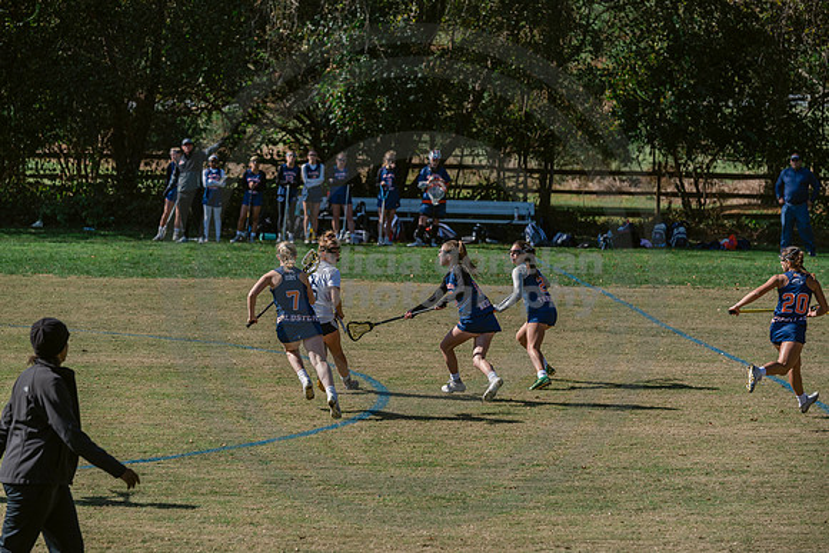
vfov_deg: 9.2
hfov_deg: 13.7
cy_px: 277
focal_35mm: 150
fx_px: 3455
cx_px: 415
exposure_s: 1/1600
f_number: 5
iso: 250
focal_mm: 150
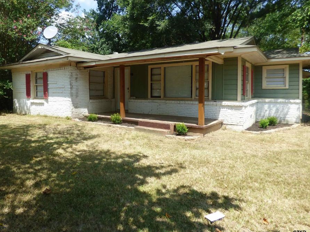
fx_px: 206
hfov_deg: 73.5
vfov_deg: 58.7
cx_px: 133
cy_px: 101
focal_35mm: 23
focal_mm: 3.58
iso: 100
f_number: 2.8
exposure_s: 1/800
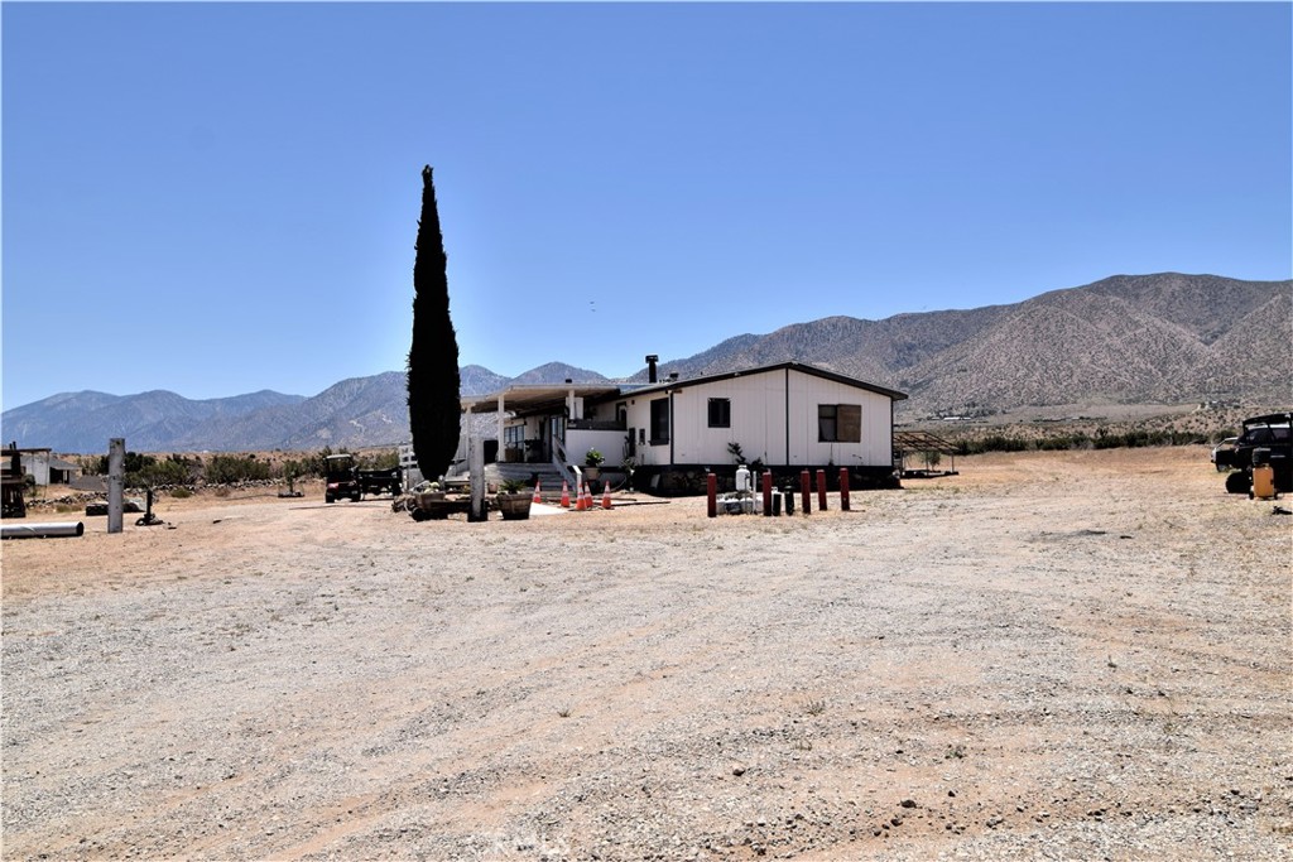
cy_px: 431
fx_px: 1078
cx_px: 646
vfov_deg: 43.6
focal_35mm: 30
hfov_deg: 61.9
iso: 100
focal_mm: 20
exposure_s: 1/640
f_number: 8
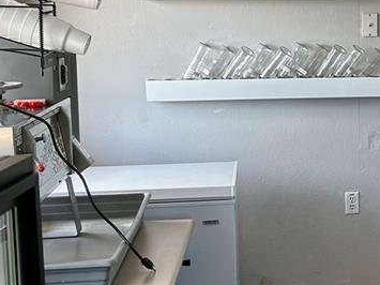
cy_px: 64
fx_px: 823
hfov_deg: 24.7
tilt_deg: -6.0
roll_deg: -0.1
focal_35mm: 75
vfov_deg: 19.5
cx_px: 386
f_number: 1.5
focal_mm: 5.7
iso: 40
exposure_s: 1/120
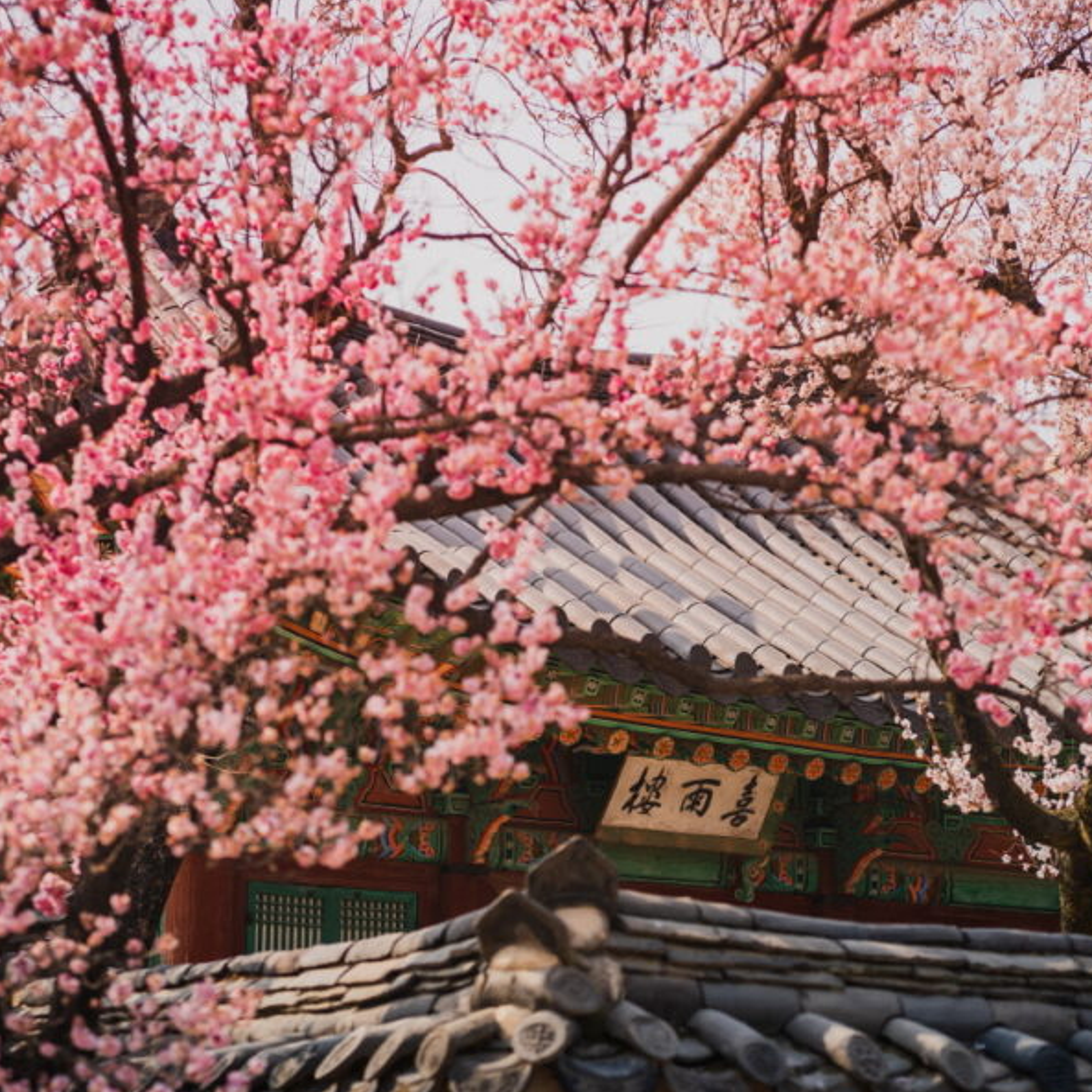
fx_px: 3926
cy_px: 532
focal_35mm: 110
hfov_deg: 15.8
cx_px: 617
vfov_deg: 15.8
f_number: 2.5
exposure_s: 1/1600
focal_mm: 75
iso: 100
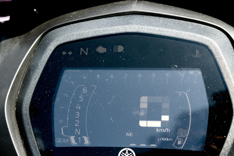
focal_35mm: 71
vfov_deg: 19.1
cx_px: 116
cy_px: 101
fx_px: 461
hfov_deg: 28.5
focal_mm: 31.5
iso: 800
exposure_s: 1/2000
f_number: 3.6
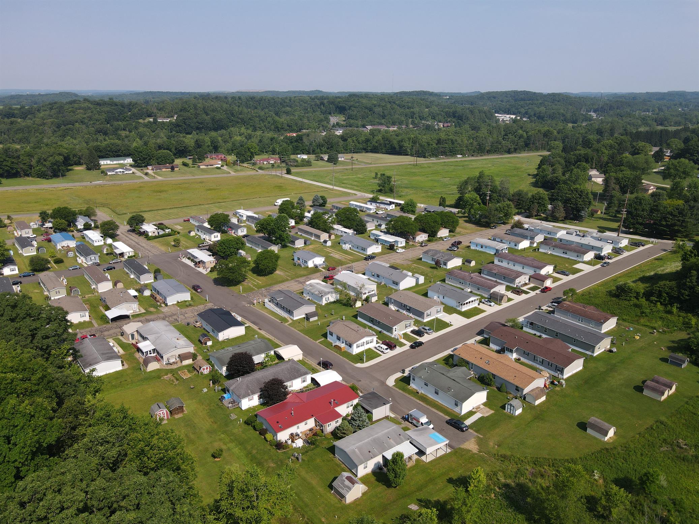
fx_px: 485
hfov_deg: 71.6
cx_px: 350
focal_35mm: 24
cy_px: 262
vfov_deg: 56.8
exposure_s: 1/725
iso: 100
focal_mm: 4.5
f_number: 2.8
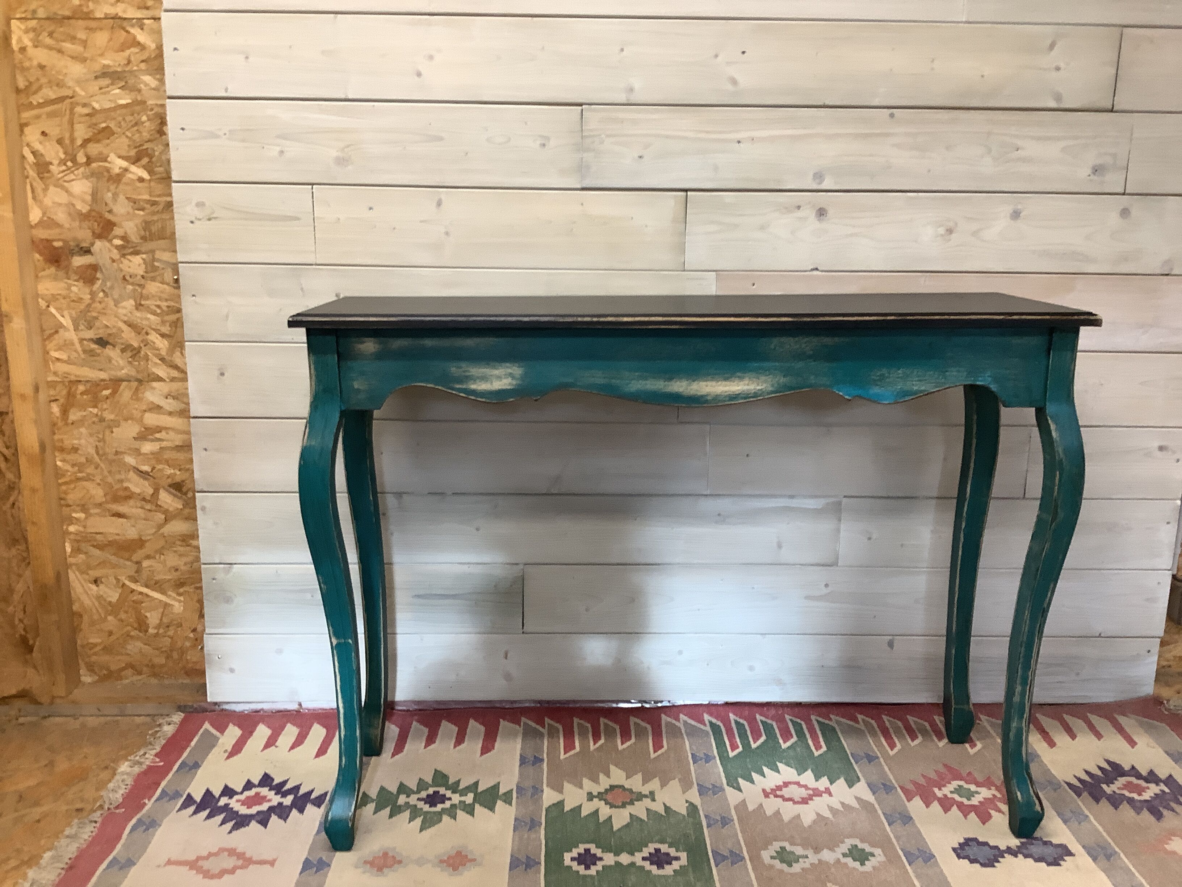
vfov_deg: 45.4
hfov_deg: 58.4
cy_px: 444
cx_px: 591
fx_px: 1059
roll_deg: +0.0
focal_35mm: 31
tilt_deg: -12.0
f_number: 2.4
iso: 100
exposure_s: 1/50
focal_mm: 3.3
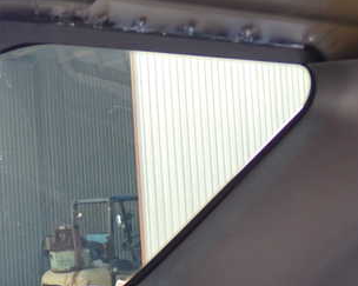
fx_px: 837
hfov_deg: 23.5
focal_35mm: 79
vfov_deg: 19.3
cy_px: 194
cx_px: 32
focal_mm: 7.31
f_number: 2.8
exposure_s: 1/40
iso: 400
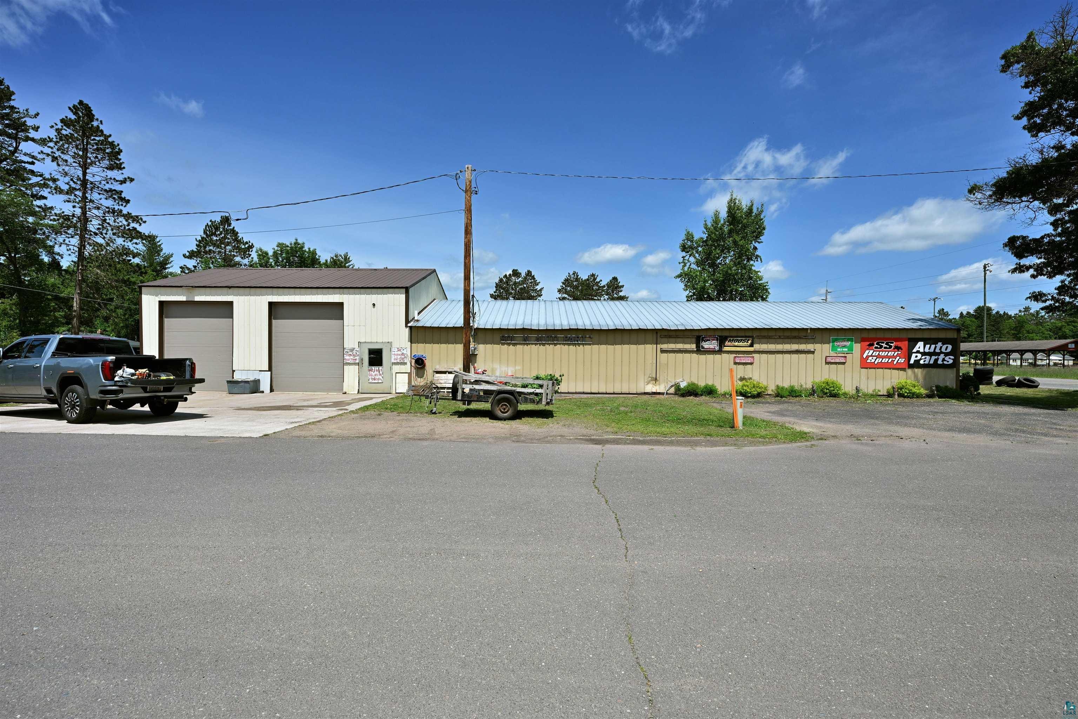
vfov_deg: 73.7
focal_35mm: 16
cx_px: 539
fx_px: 479
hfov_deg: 96.7
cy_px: 360
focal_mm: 16
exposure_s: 1/2500
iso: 250
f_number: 5.6
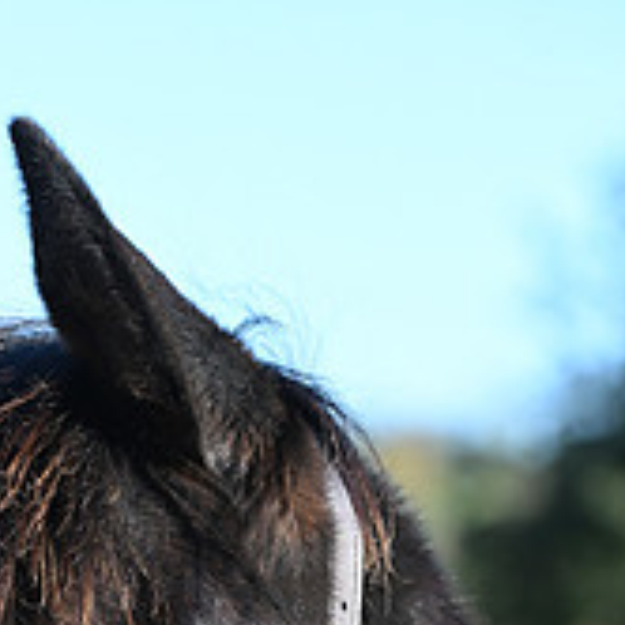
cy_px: 1058
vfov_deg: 5.0
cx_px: 77
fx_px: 7047
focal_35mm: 345
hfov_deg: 5.1
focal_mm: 116
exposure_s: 1/1250
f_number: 5.6
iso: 800
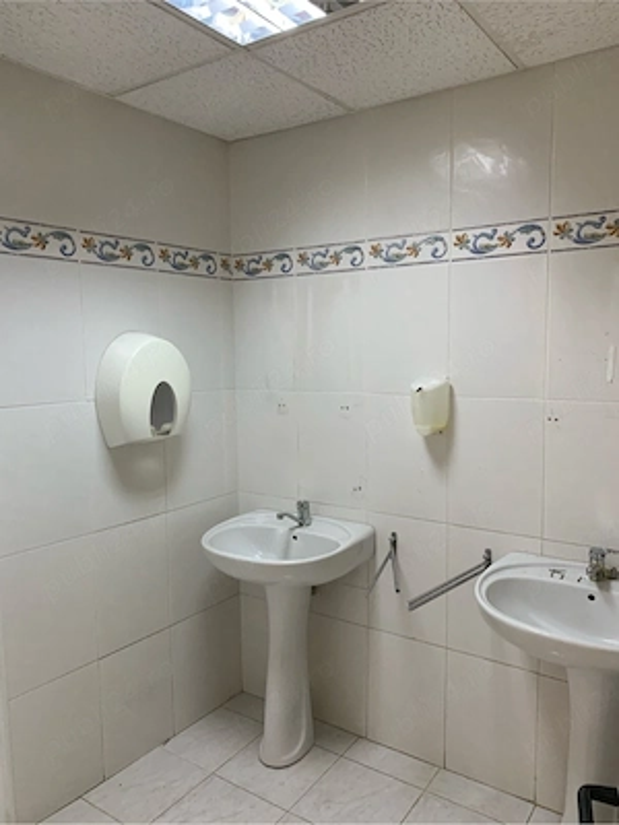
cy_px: 412
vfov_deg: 67.3
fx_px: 620
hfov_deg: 53.1
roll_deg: +0.6
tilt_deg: -5.0
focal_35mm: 26
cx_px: 310
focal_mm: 4.25
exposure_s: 1/50
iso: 160
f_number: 1.8
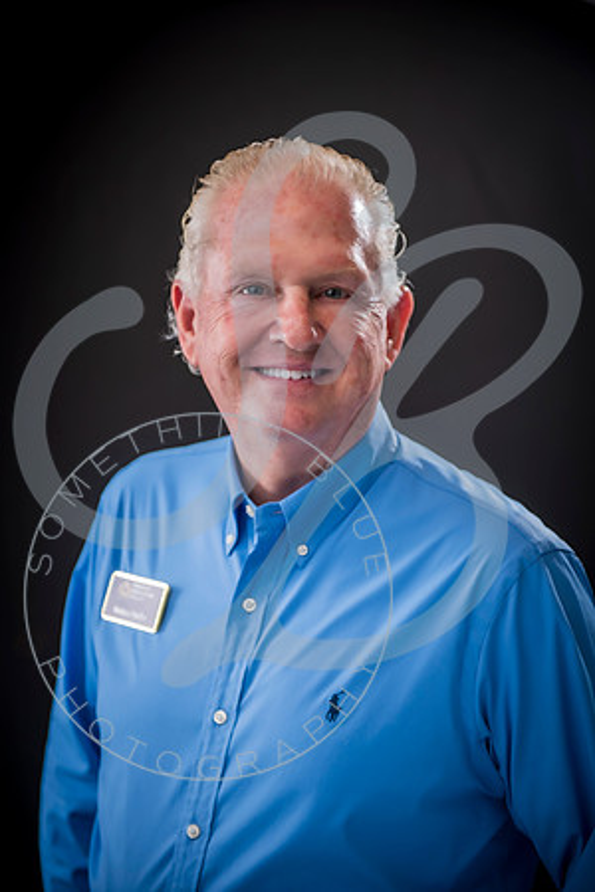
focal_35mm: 70
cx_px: 298
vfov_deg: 28.8
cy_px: 446
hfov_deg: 19.5
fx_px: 1735
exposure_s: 1/160
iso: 100
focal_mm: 70
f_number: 2.8
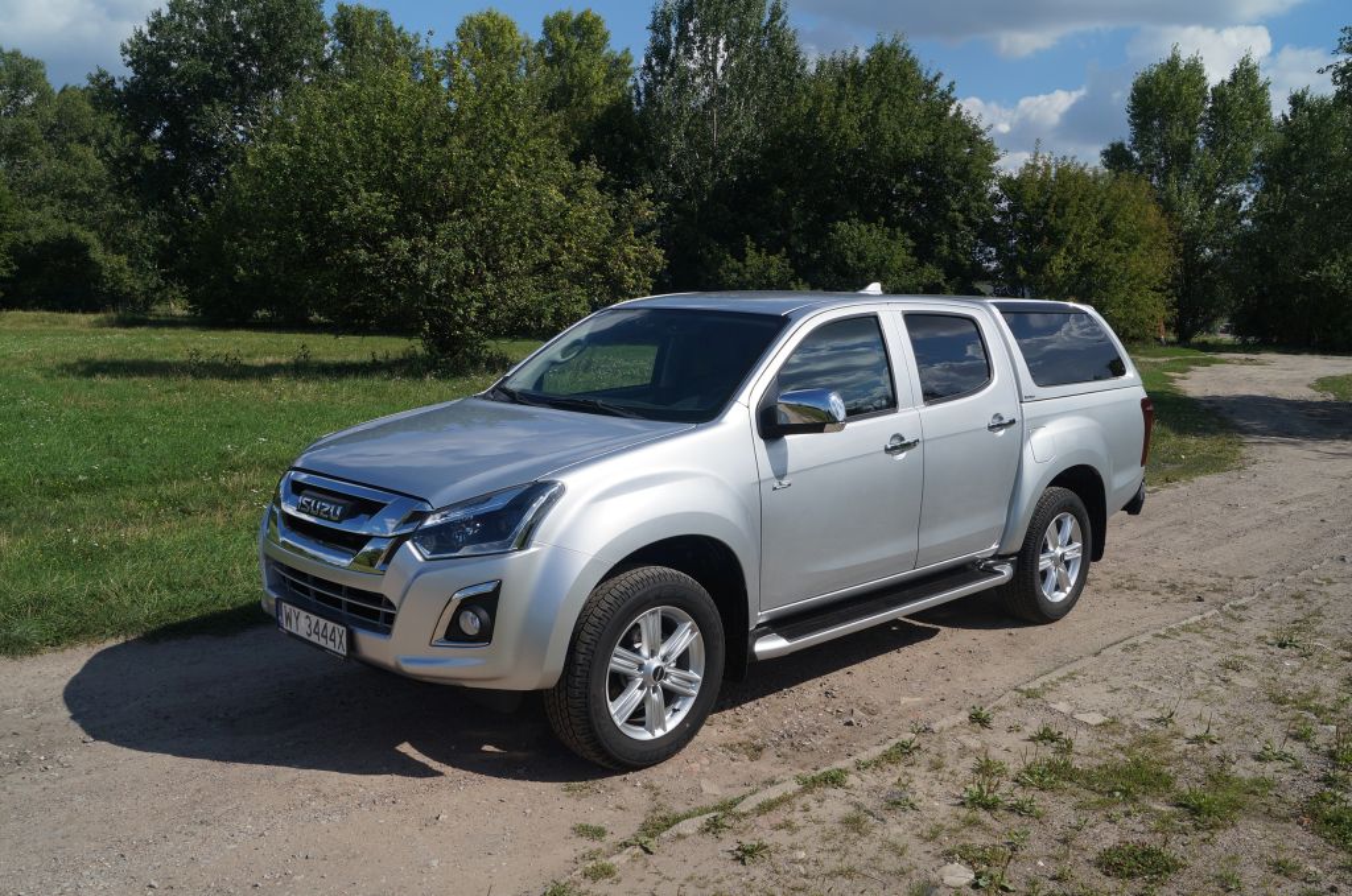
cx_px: 676
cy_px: 448
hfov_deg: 57.3
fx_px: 1237
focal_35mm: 33
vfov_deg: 39.8
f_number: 8
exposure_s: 1/640
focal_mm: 22
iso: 100
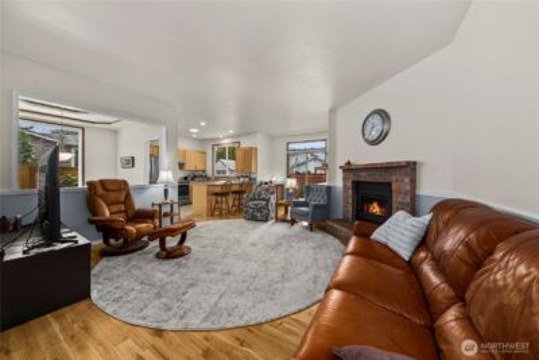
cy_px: 180
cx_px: 270
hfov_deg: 112.6
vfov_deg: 90.1
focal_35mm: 12
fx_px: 180
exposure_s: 1/6
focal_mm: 12
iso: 1000
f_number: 7.1
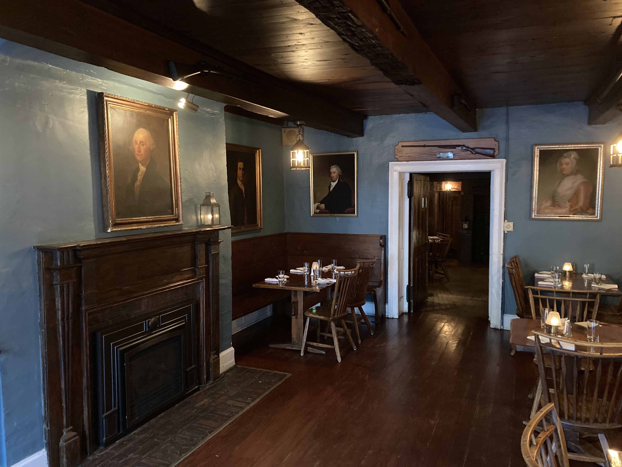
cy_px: 234
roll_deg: -0.4
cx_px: 311
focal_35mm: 28
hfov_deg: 63.4
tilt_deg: -4.6
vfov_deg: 49.7
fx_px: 503
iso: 640
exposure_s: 1/17
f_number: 1.8
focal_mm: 3.99
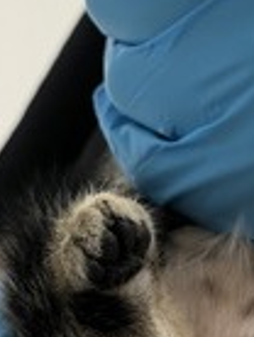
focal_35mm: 79
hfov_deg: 18.6
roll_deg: -2.4
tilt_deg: +9.6
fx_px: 771
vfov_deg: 24.4
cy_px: 81
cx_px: 187
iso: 200
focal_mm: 5.1
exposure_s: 1/60
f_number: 1.6
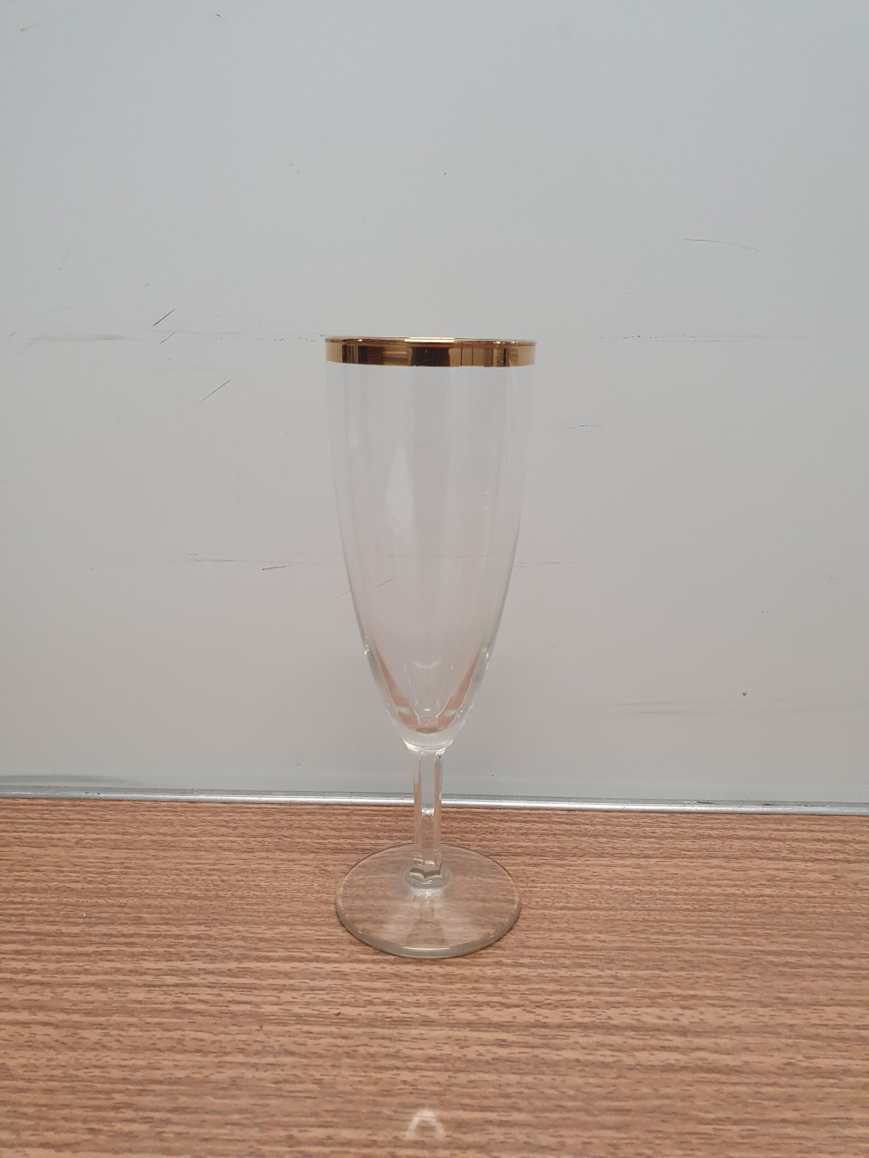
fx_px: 870
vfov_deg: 67.3
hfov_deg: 53.1
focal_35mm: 26
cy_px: 579
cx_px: 434
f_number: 2.4
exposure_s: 1/100
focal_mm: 4.32
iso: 320
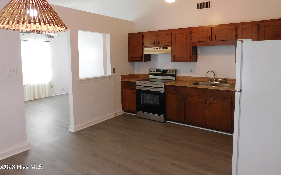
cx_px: 141
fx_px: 191
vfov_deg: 48.9
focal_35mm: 25
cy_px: 69
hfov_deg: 72.6
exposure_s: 1/30
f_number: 3
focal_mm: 4
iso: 220
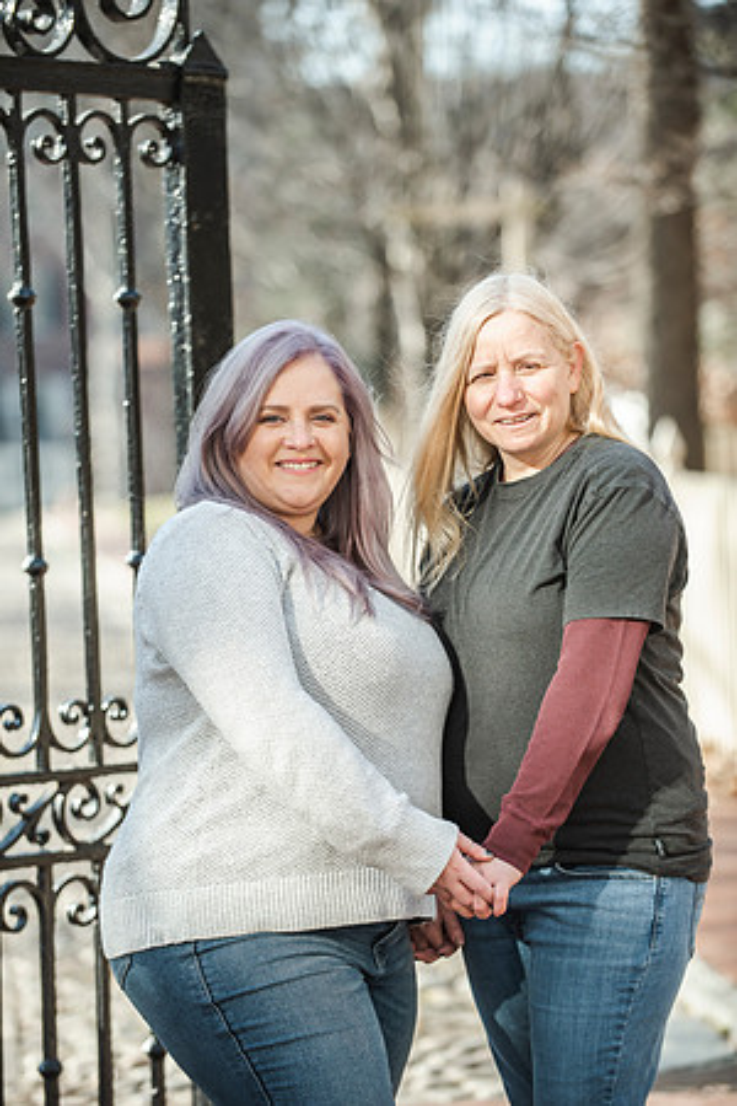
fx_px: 3838
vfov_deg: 16.4
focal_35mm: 125
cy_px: 553
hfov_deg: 11.0
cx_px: 368
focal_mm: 125
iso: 640
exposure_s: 1/2000
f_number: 3.2
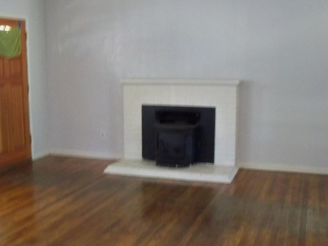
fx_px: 455
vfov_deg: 30.1
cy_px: 154
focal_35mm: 48
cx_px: 142
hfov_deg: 39.6
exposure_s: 1/8
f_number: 3.5
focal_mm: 6.2
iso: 1000
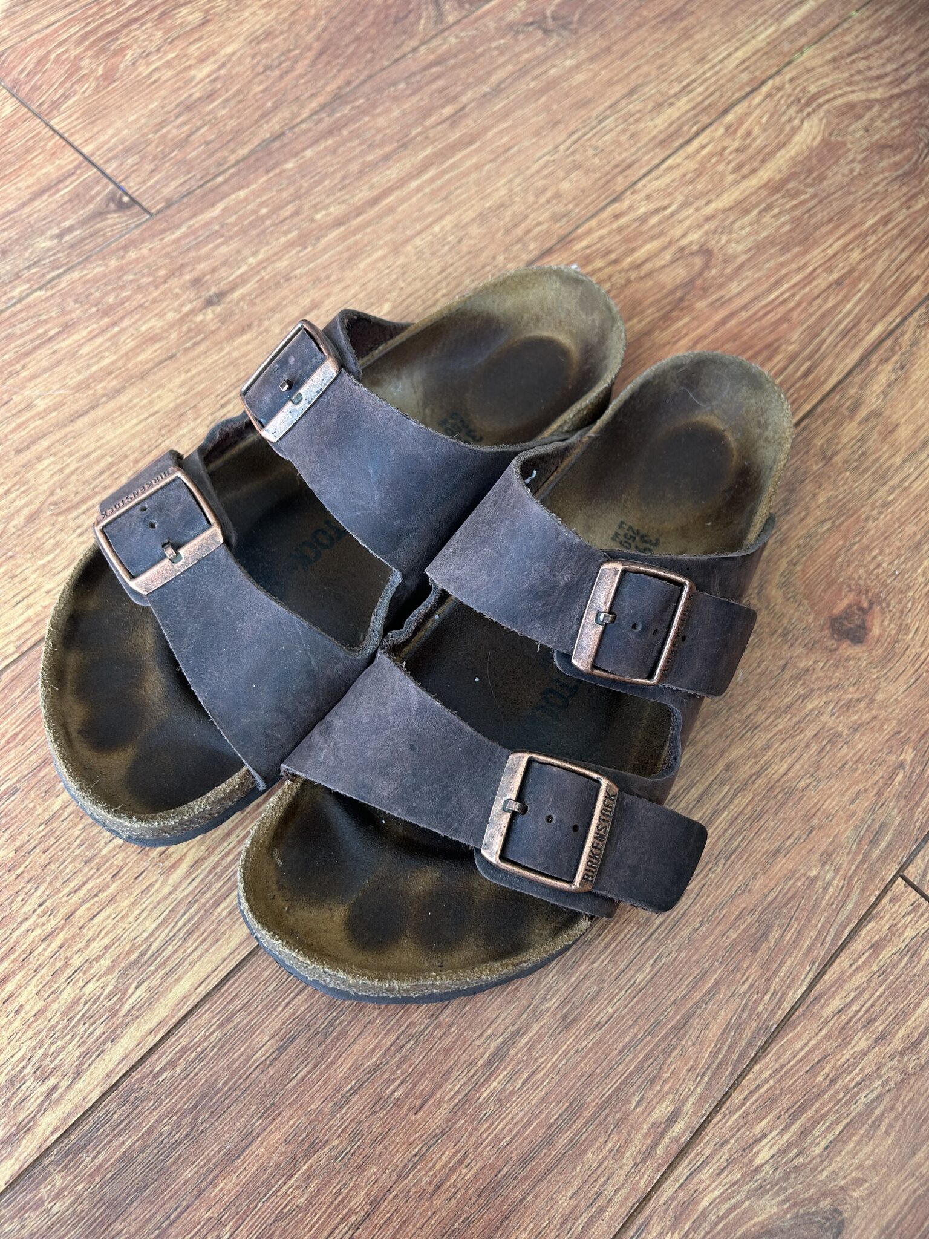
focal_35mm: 26
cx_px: 464
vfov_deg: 67.3
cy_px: 620
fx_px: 930
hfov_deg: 53.1
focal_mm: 5.7
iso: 50
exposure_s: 1/121
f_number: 1.5
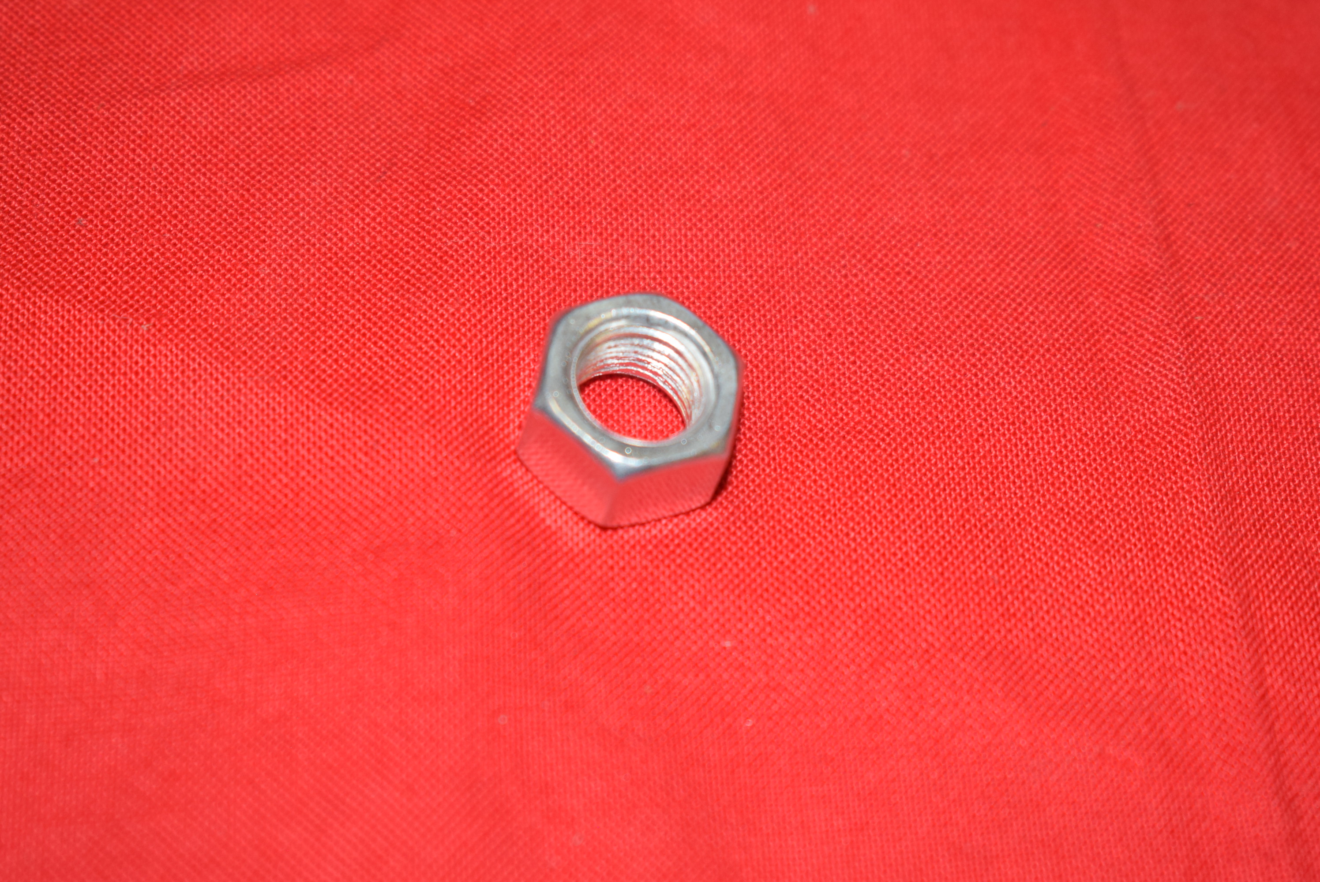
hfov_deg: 24.6
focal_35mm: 82
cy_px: 441
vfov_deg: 16.6
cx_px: 660
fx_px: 3027
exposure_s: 1/60
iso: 500
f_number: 5.6
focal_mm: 55
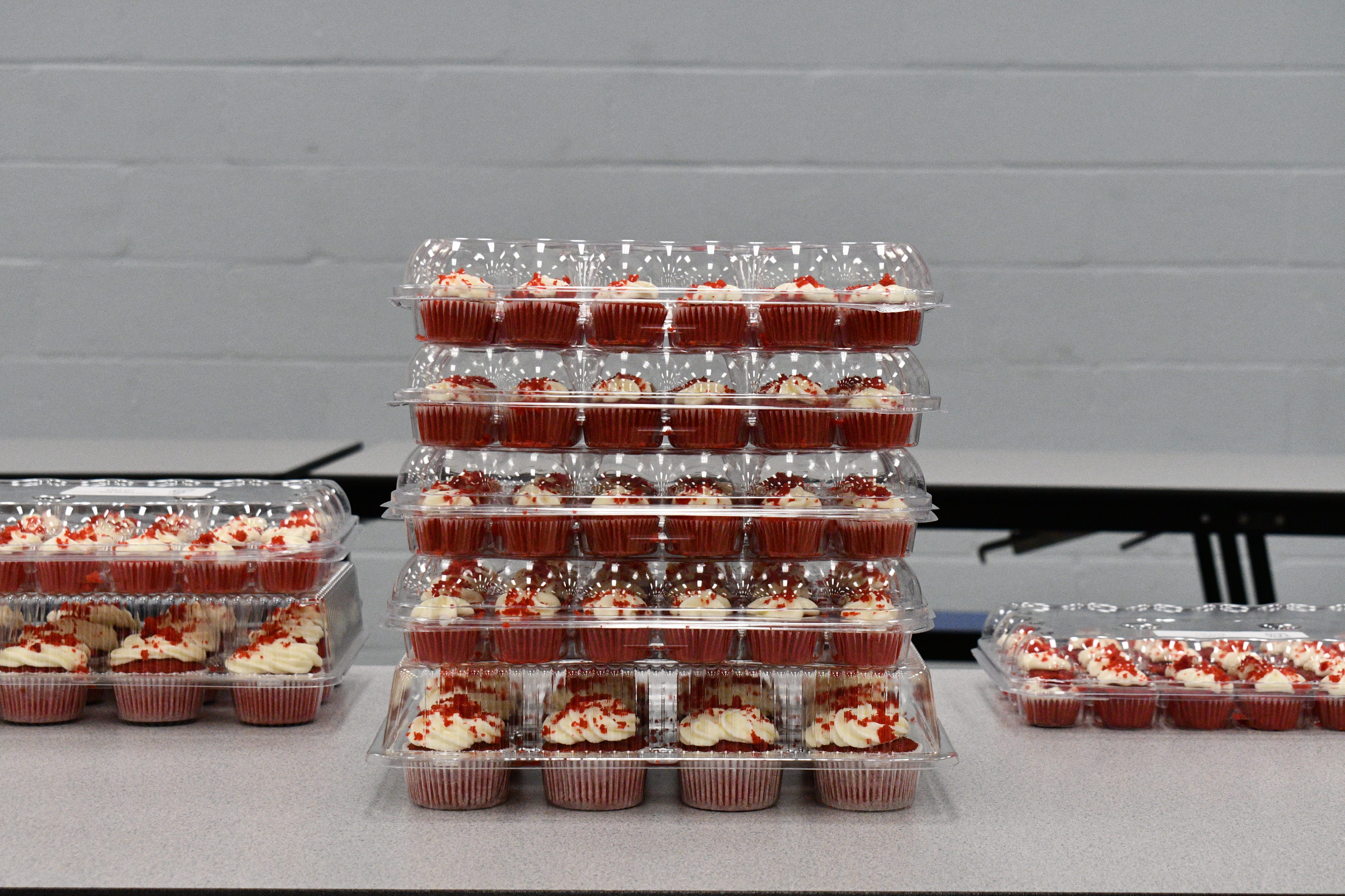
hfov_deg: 28.1
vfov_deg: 18.9
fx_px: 2690
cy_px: 448
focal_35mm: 72
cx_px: 672
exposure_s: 1/200
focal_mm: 48
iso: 3200
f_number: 7.1
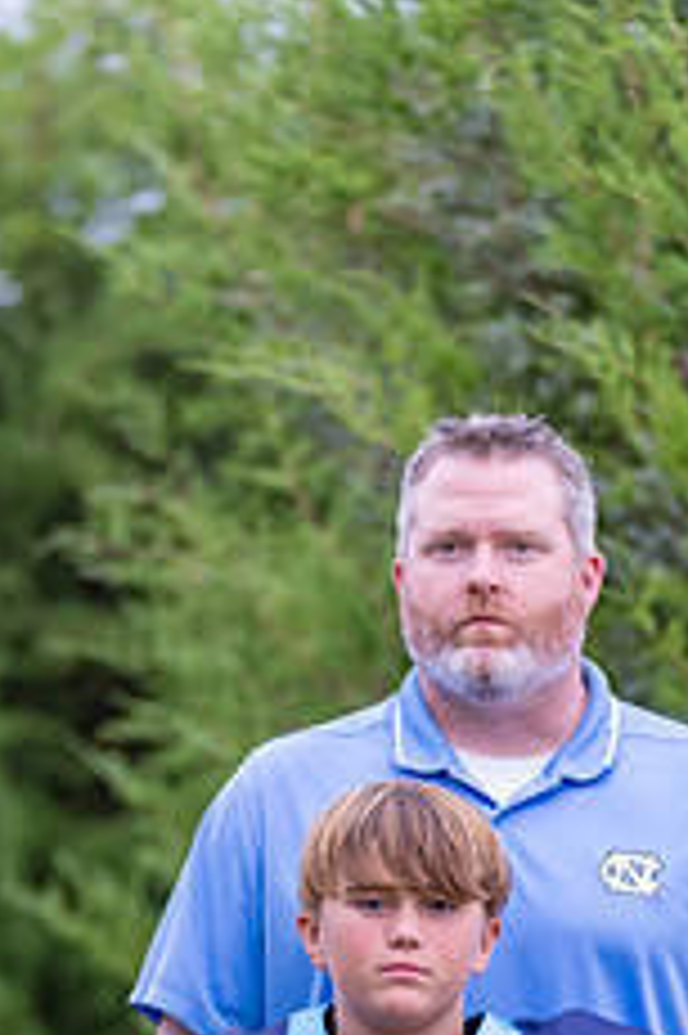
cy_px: 994
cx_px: 409
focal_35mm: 262
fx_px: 7521
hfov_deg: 5.2
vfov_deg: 7.8
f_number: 2.8
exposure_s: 1/320
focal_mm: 134
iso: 500
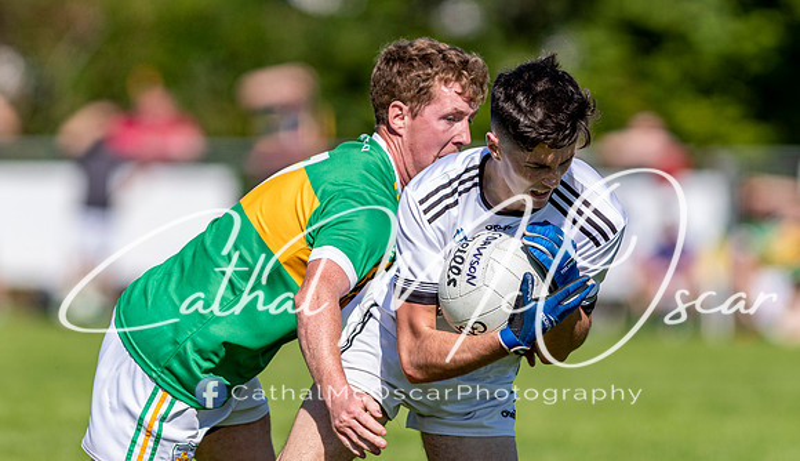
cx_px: 374
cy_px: 215
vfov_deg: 2.1
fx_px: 12285
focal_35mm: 576
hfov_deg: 3.7
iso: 100
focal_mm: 300
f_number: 2.8
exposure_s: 1/2000
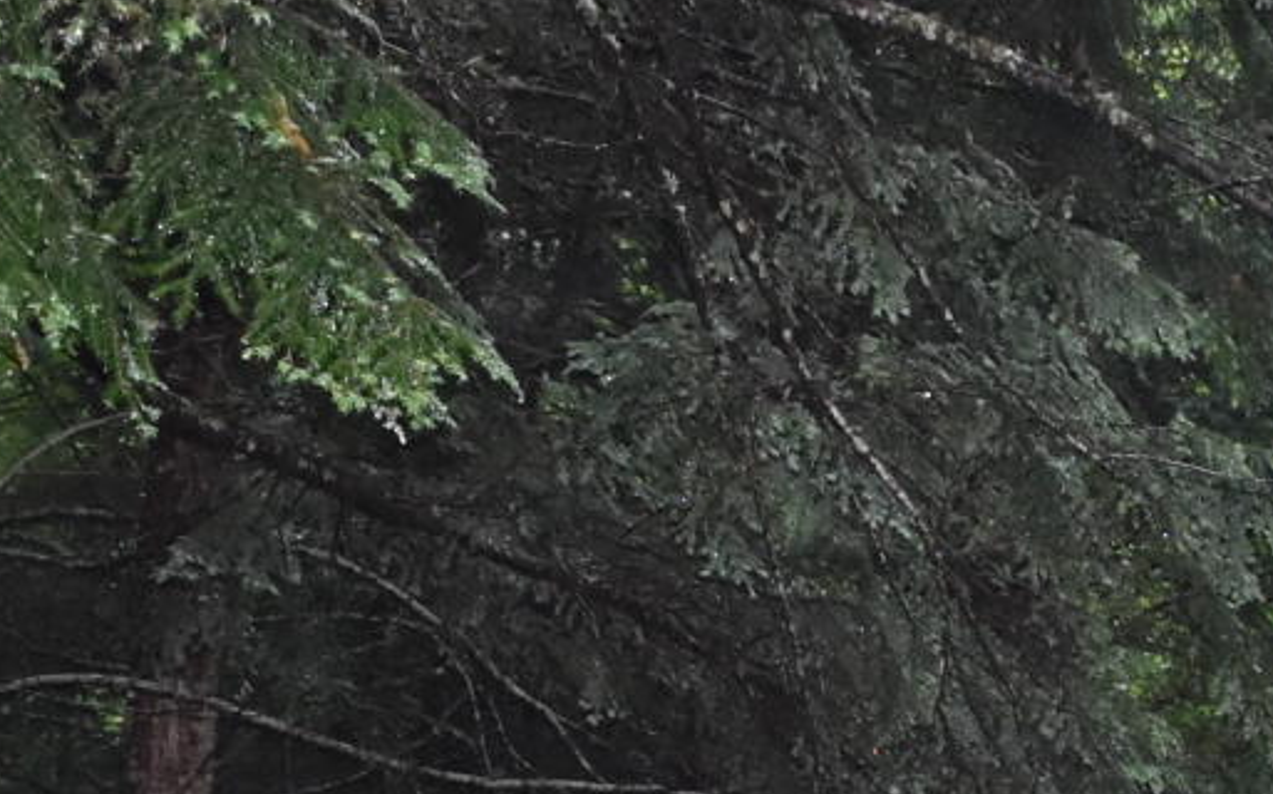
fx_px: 5583
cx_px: 1340
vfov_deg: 7.8
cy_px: 1469
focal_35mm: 161
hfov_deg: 12.8
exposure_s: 1/125
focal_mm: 18
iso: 1400
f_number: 3.5
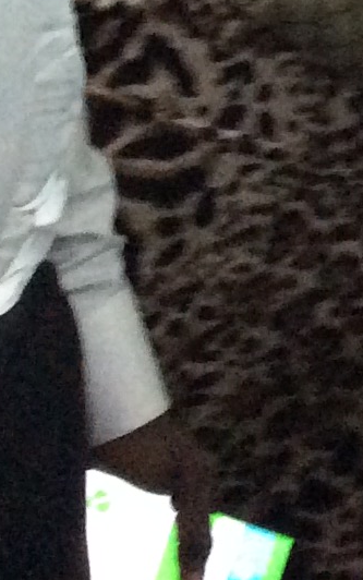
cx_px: 632
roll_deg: +0.6
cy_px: -472
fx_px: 2609
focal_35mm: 165
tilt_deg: -9.7
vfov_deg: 11.7
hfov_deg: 7.7
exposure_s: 1/25
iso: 250
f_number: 2.4
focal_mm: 3.3
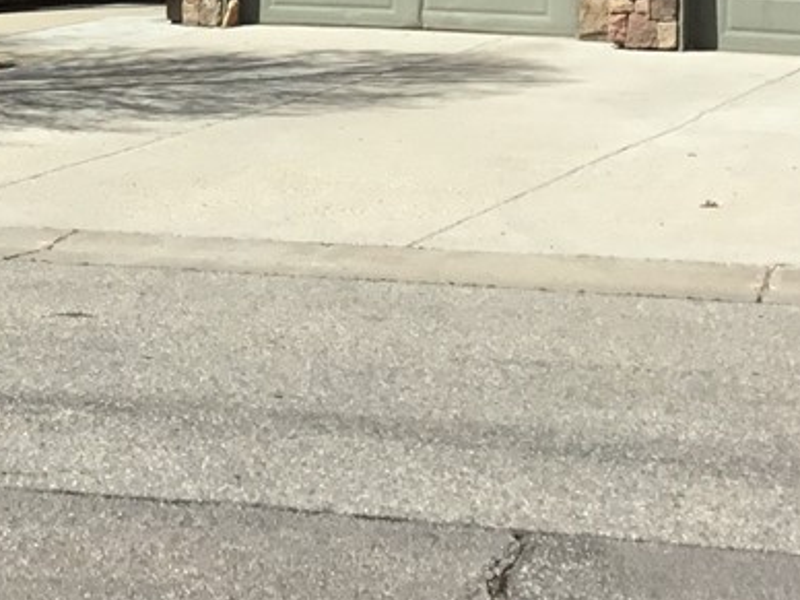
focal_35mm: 128
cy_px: -241
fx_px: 2958
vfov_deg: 11.2
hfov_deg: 15.0
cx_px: -60
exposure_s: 1/1942
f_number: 2.4
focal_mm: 3.3
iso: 25
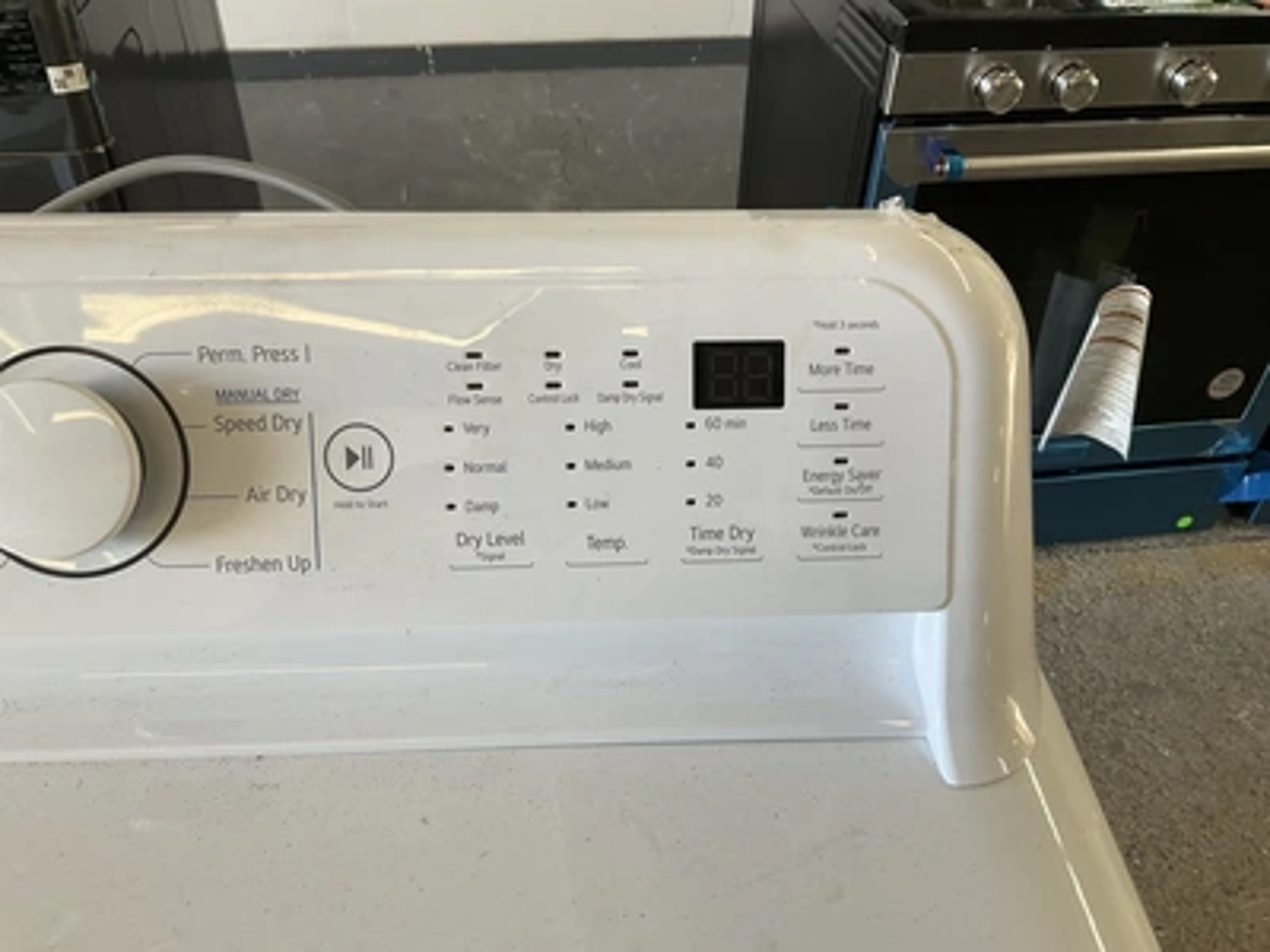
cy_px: 476
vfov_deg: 48.2
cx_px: 635
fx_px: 1064
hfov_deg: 61.7
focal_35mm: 29
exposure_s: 1/60
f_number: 1.8
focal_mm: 3
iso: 40
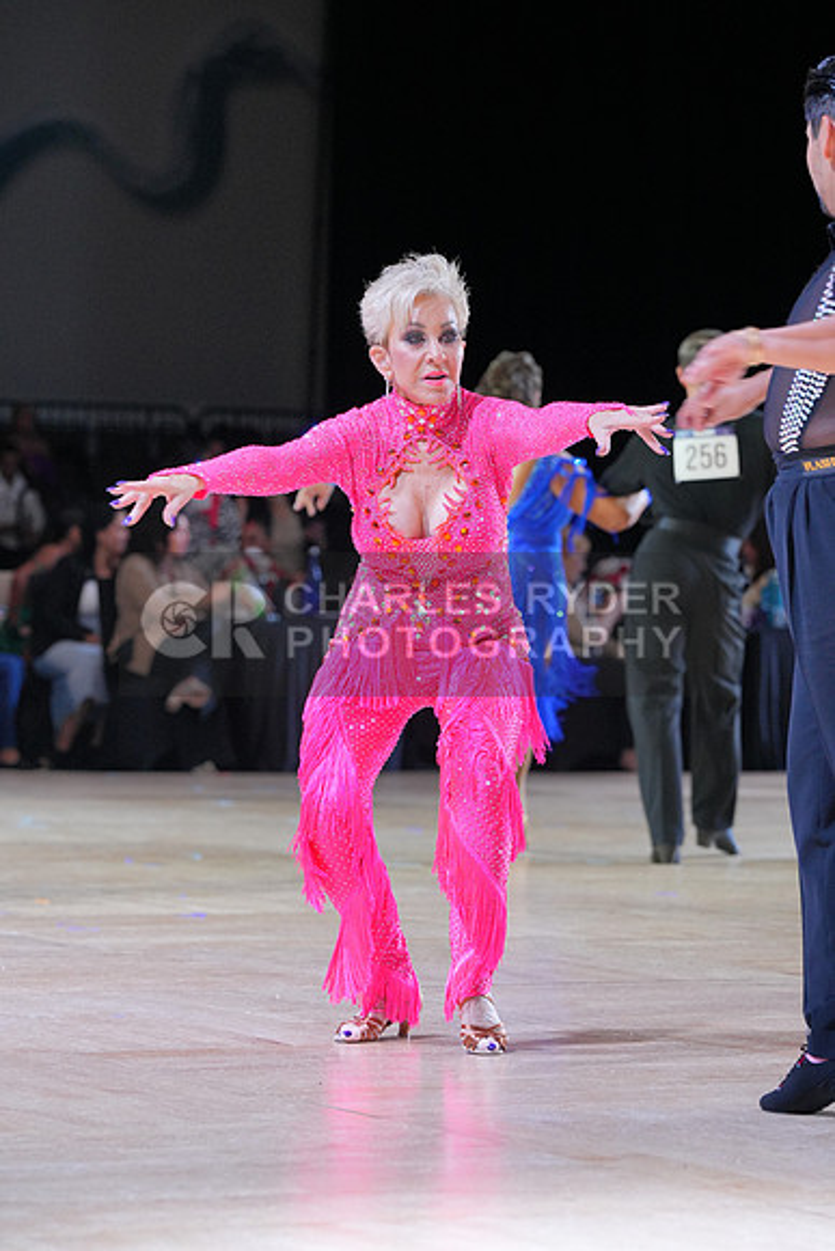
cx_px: 418
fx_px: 5111
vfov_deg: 14.0
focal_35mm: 147
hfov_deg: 9.3
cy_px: 626
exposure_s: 1/400
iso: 3200
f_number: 5.6
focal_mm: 147
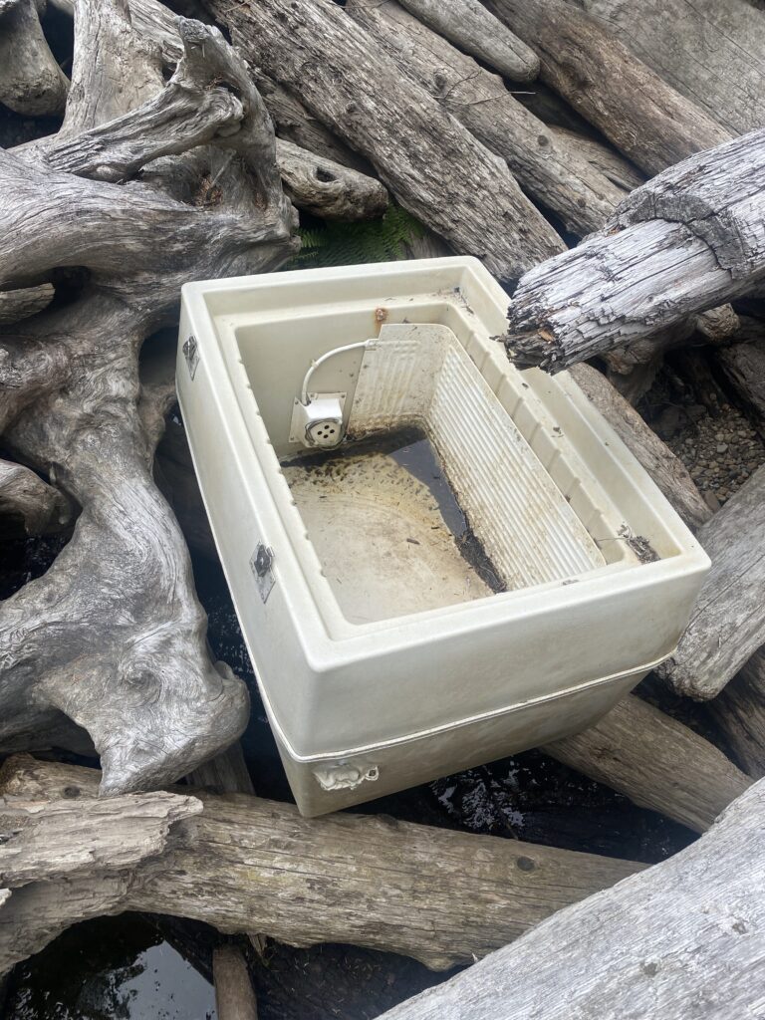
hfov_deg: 53.1
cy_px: 510
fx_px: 766
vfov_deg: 67.3
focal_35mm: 26
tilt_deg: -62.2
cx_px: 382
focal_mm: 4.25
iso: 32
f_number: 1.8
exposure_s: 1/1779
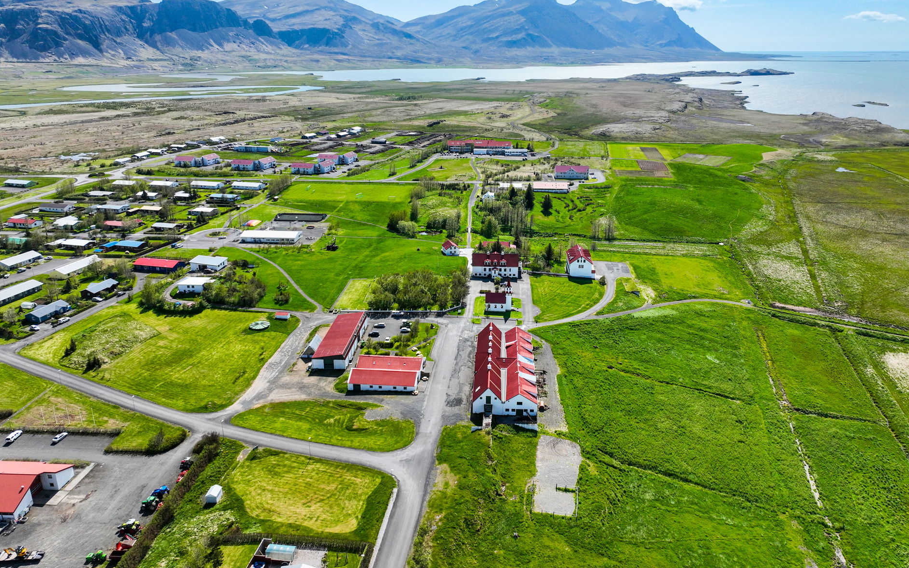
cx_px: 464
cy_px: 262
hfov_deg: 70.4
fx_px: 644
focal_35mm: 26
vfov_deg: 47.6
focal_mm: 12.29
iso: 210
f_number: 2.8
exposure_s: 1/3200
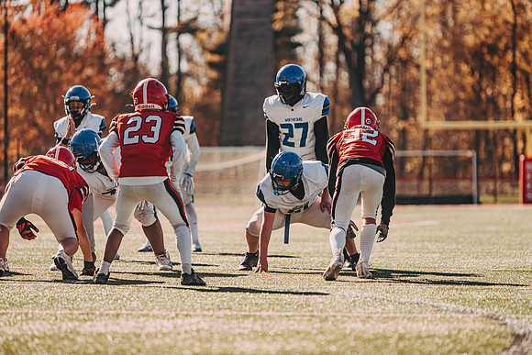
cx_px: 277
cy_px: 177
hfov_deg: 9.6
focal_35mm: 214
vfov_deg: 6.4
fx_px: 3165
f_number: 3.2
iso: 250
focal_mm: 200
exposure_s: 1/2500
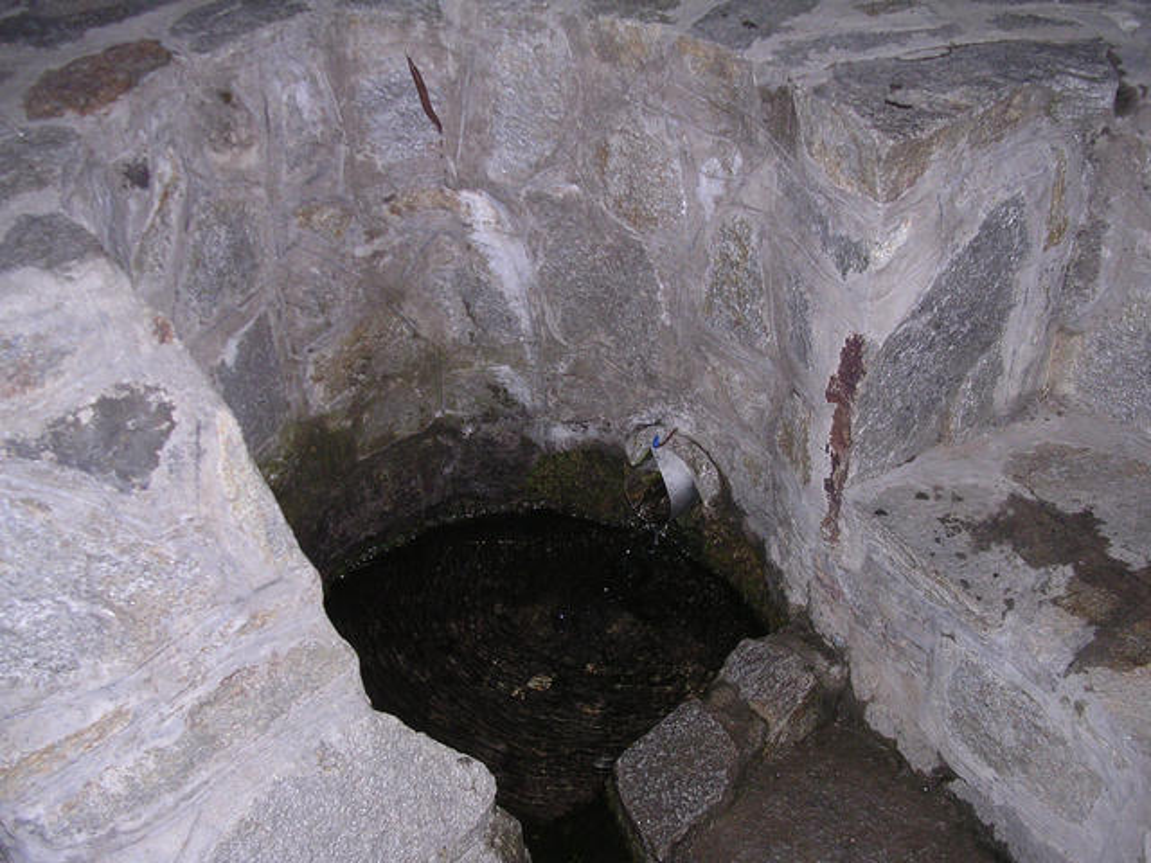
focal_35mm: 38
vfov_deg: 37.7
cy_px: 432
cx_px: 576
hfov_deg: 49.0
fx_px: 1264
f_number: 2.8
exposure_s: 1/60.1
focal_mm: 5.8
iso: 225
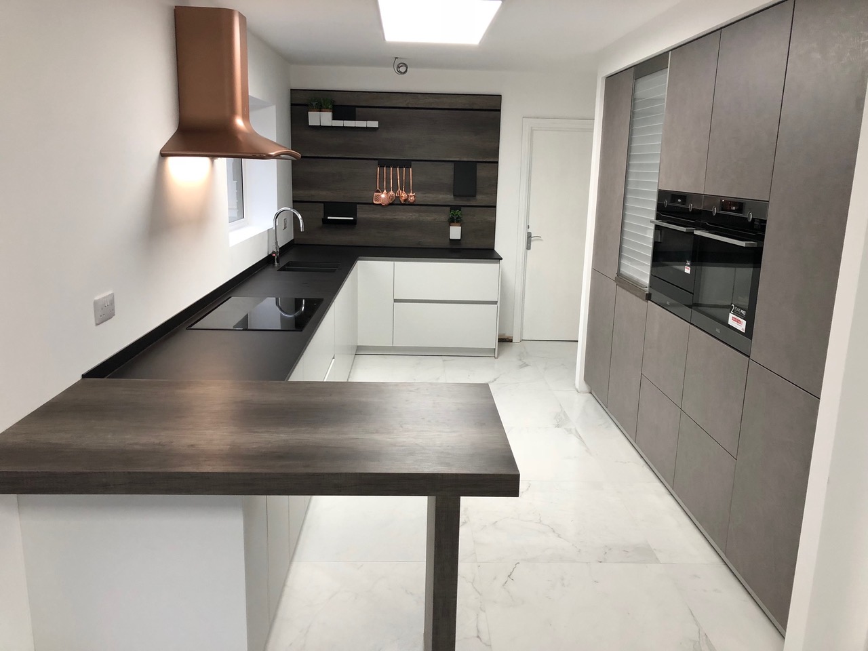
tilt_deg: -12.1
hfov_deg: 63.4
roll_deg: -0.9
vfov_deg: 49.7
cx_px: 434
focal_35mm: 28
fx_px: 702
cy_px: 326
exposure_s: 1/30
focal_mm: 4
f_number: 1.8
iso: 40
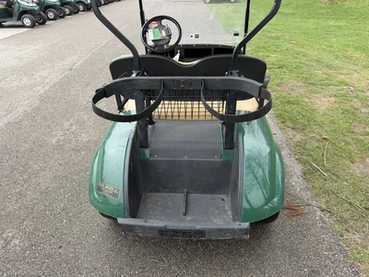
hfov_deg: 71.6
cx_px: 184
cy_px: 138
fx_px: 256
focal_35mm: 24
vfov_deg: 56.8
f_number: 1.78
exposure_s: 1/665
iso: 80
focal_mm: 6.76
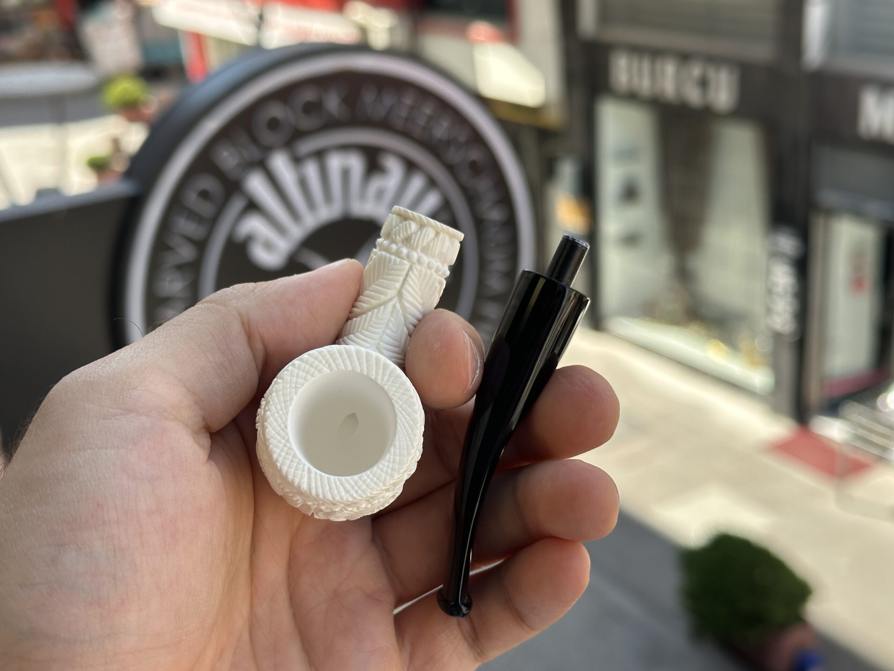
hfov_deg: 39.7
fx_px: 1240
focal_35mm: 48
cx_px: 447
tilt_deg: -21.0
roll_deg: +3.8
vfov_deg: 30.3
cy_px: 336
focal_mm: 6.86
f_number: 1.78
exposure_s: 1/767
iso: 64
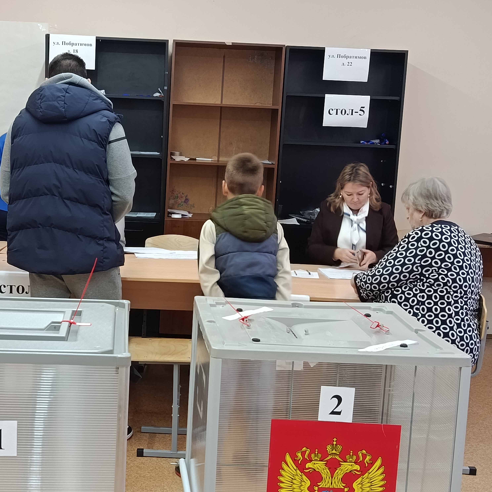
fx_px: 917
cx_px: 172
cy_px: 248
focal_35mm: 57
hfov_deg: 29.9
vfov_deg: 30.0
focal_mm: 5.24
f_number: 1.7
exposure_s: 1/100
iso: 687
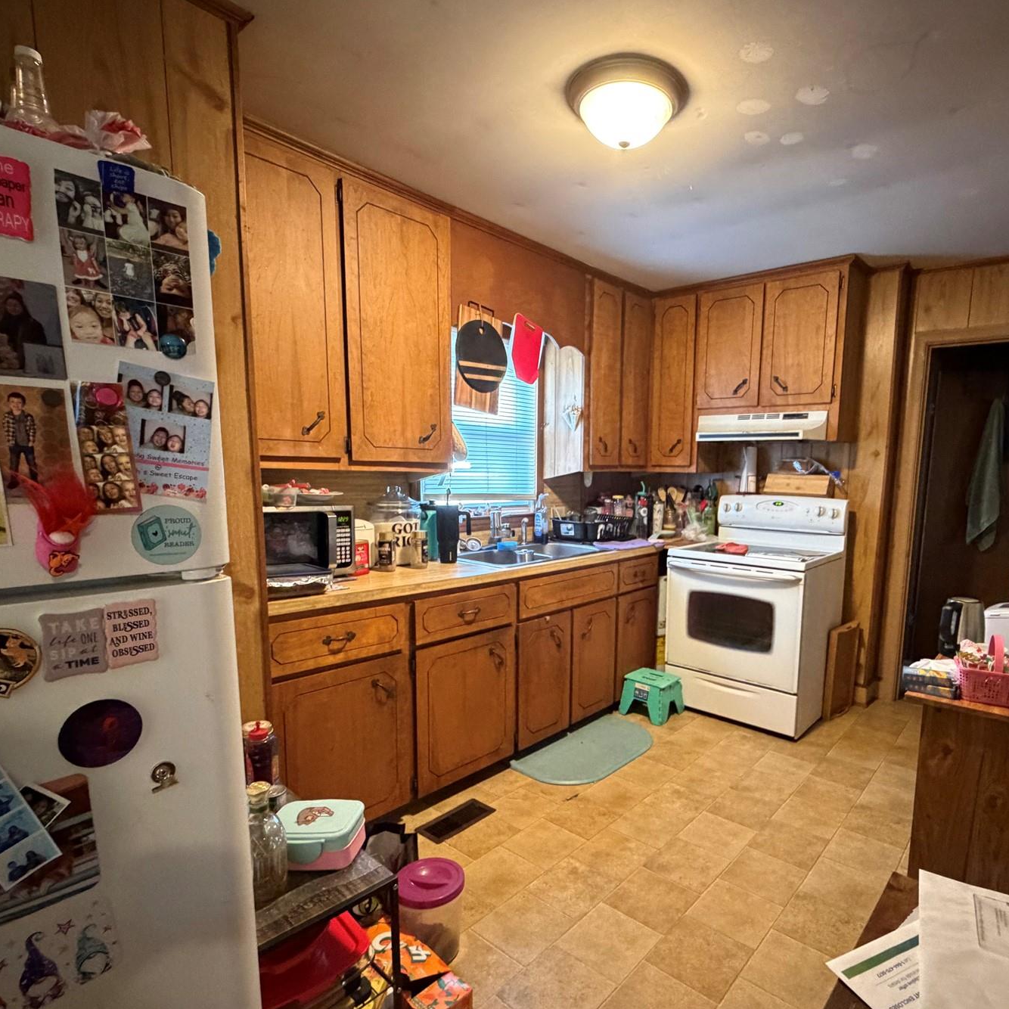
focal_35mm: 19
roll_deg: -0.4
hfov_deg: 77.0
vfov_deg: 77.5
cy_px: 556
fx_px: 627
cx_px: 590
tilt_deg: -7.6
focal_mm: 2.22
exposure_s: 1/40
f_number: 2.2
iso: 1000
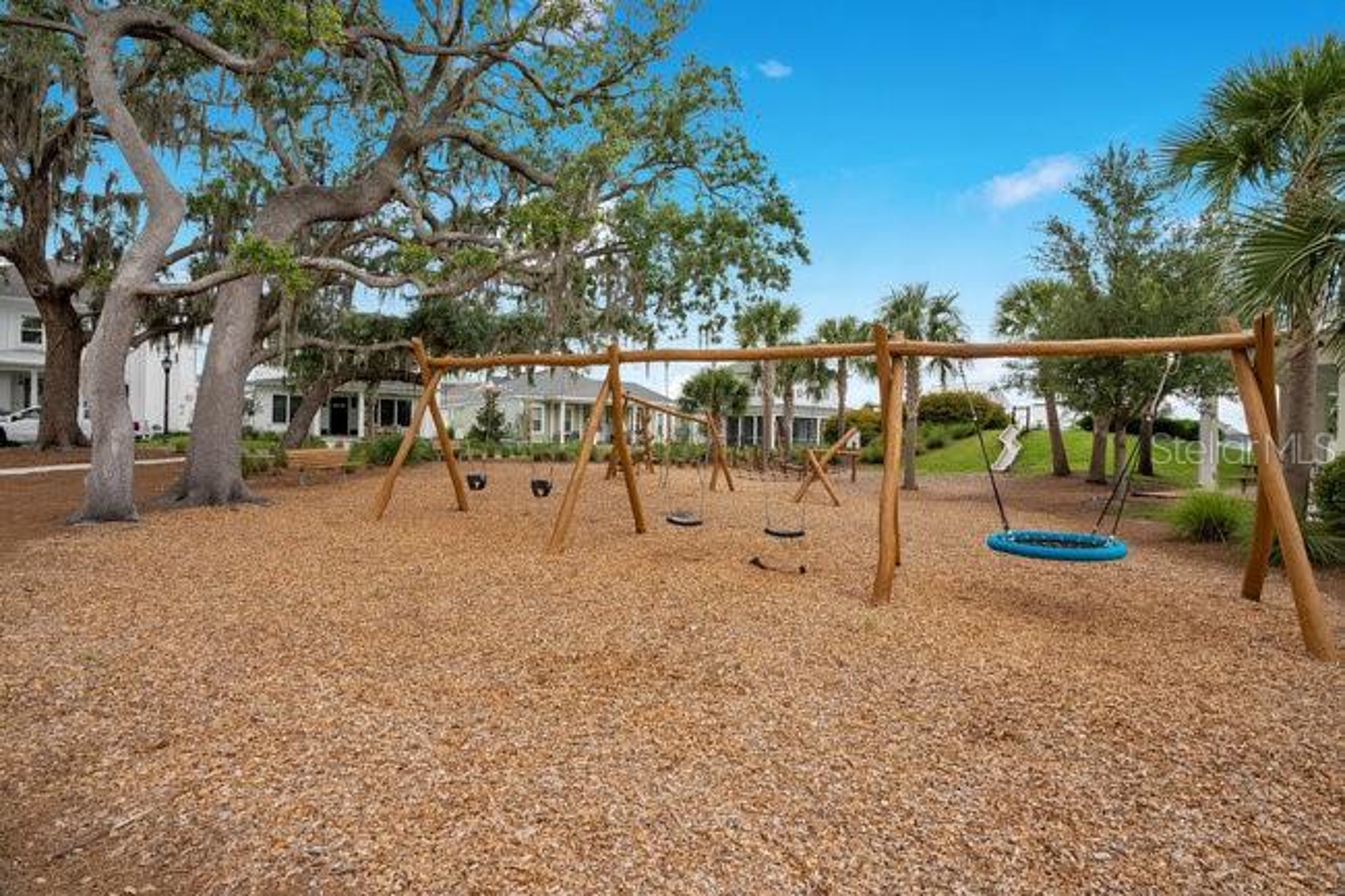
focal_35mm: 16
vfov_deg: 73.7
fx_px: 598
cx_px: 672
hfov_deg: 96.8
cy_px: 448
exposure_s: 1/125
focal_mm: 16
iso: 100
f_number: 8
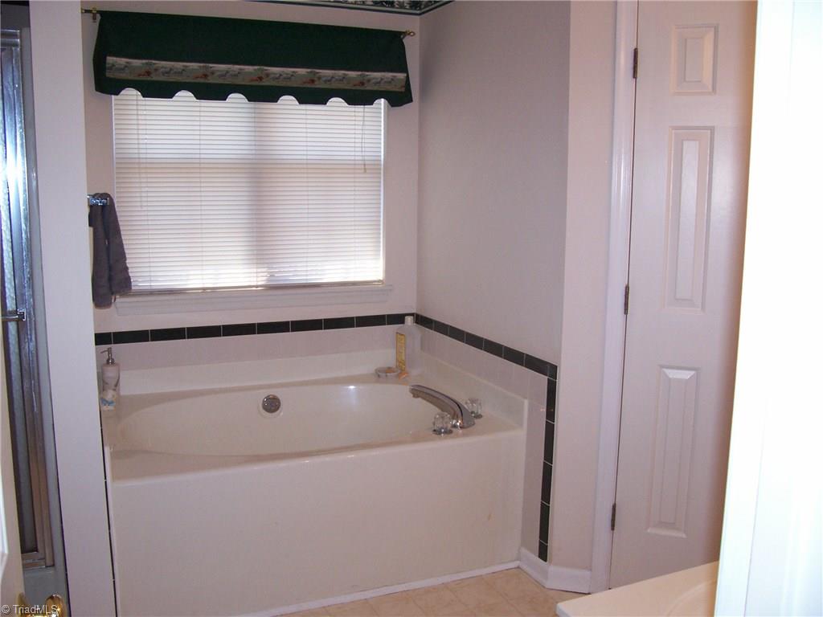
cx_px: 412
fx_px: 808
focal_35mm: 34
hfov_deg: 54.0
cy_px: 308
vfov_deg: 41.8
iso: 140
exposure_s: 1/112
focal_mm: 5.6
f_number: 2.7
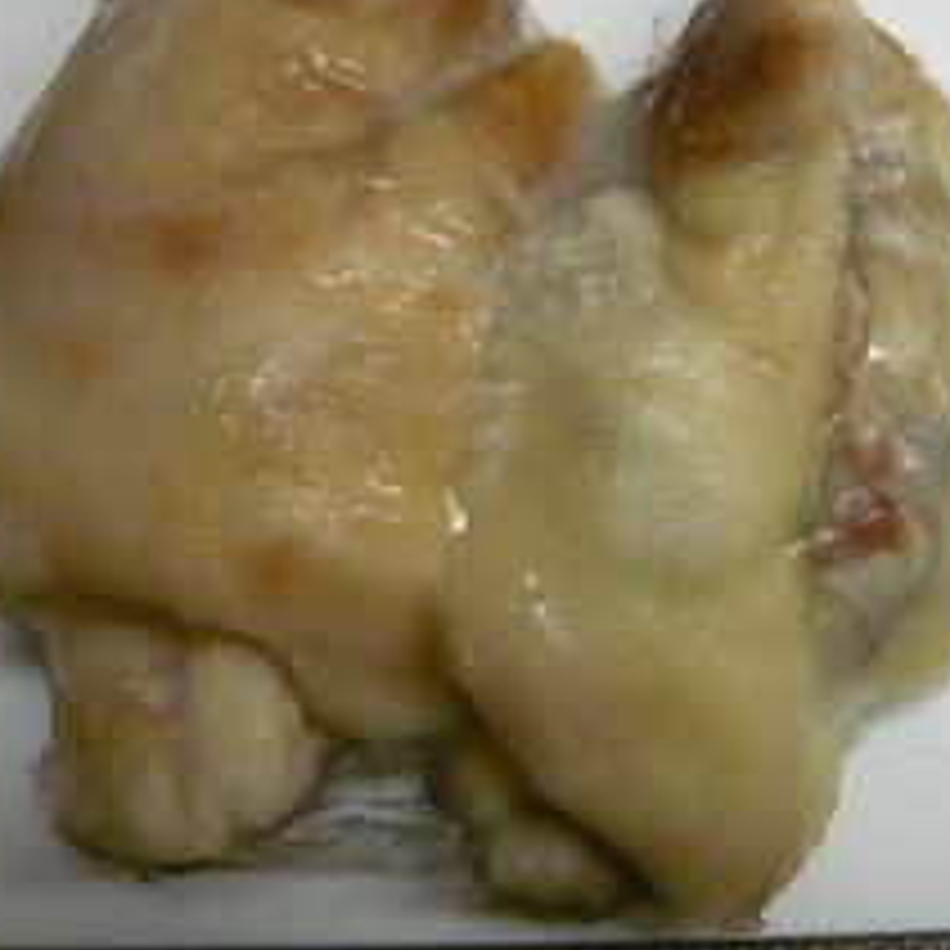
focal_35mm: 58
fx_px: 1801
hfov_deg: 28.7
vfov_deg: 29.5
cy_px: 367
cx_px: 806
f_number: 2.8
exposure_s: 1/30
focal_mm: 5.5
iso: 320
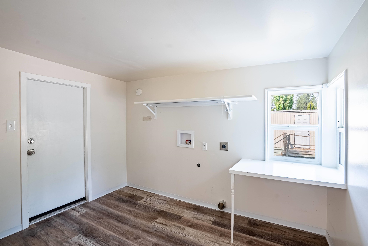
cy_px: 123
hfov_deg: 96.7
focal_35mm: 16
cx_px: 184
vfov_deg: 73.8
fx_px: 164
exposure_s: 1/500
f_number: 8
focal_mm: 16
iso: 400
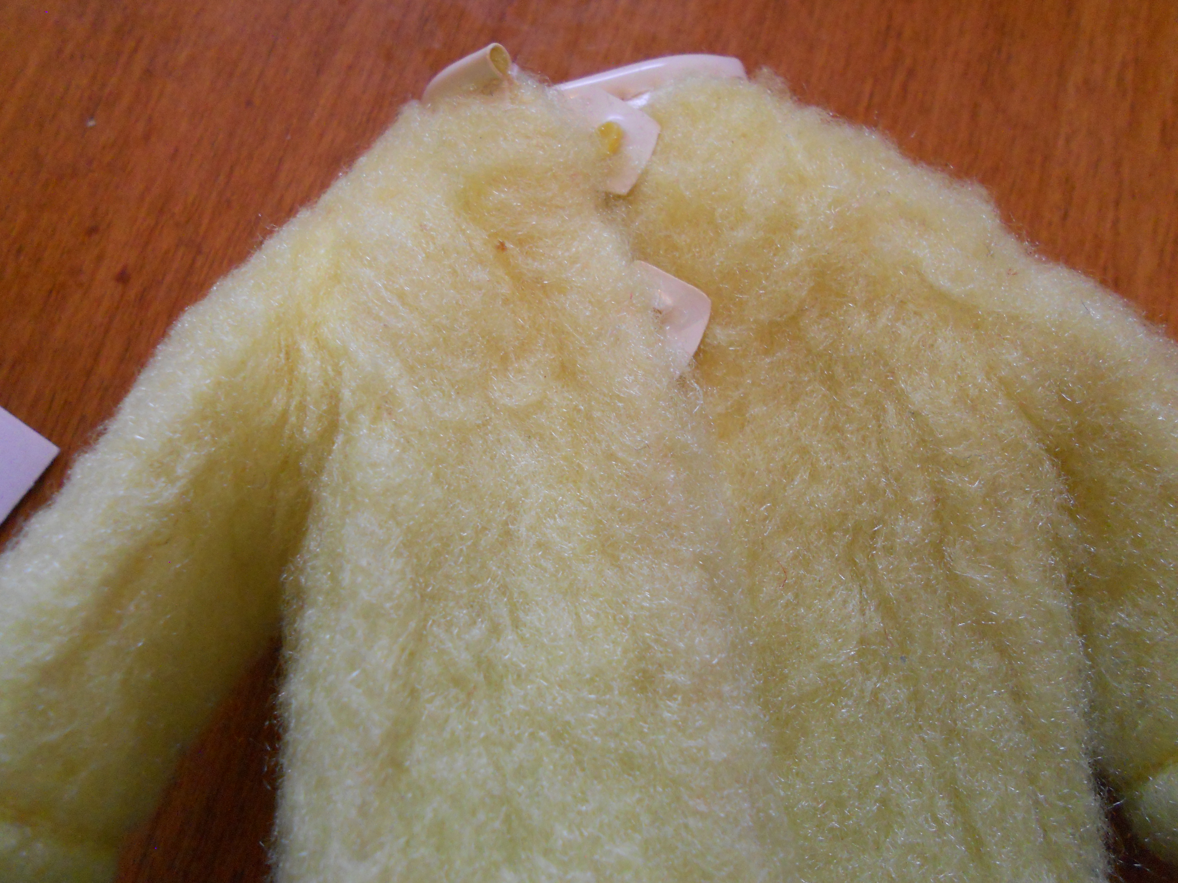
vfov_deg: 44.2
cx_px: 589
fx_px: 1089
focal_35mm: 32
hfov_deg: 56.8
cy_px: 442
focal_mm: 5.8
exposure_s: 1/25
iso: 400
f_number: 3.5
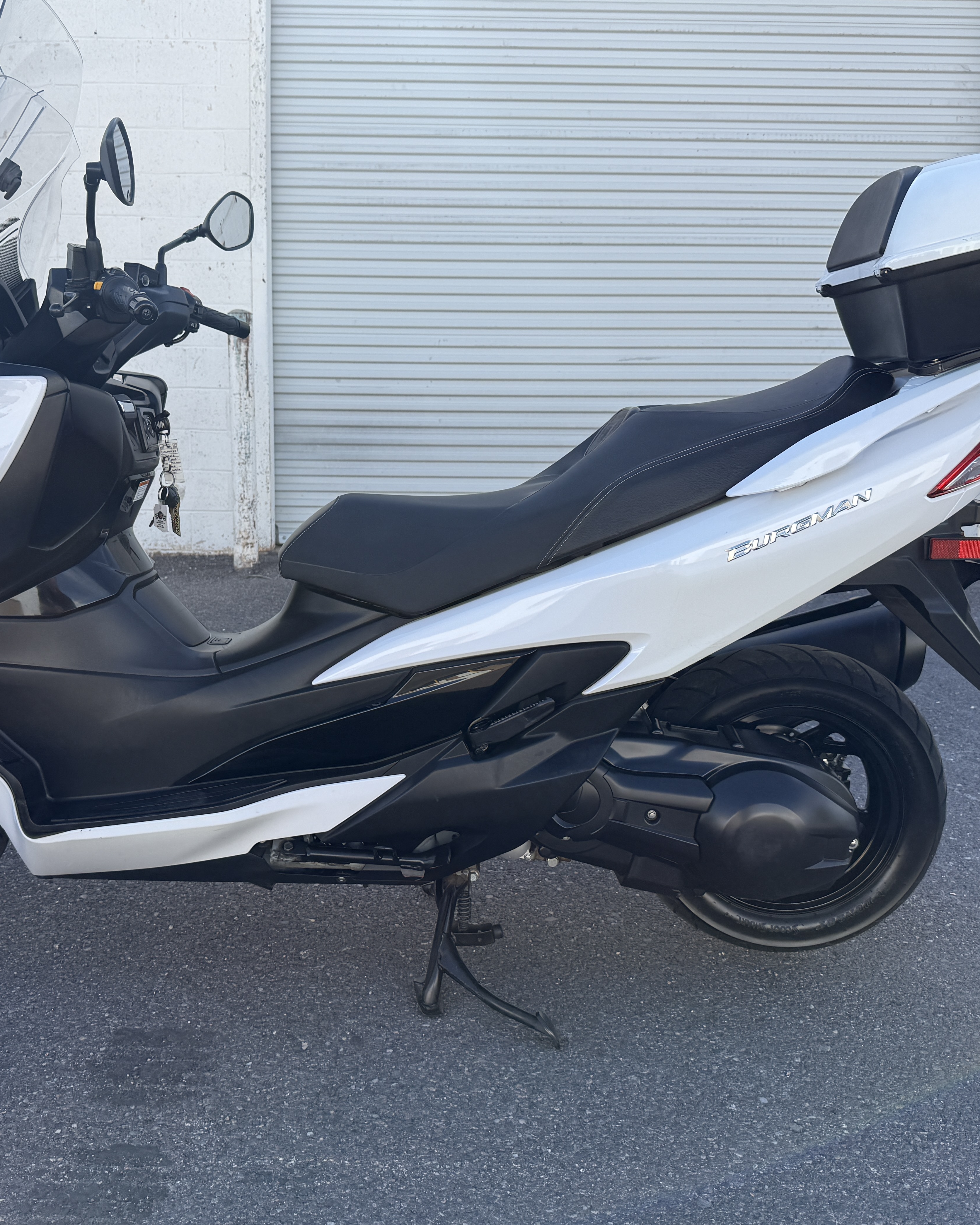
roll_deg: -0.7
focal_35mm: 32
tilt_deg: -9.0
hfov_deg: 45.6
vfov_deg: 55.7
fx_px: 1160
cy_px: 613
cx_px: 413
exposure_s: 1/2053
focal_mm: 6.76
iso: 80
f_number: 1.78
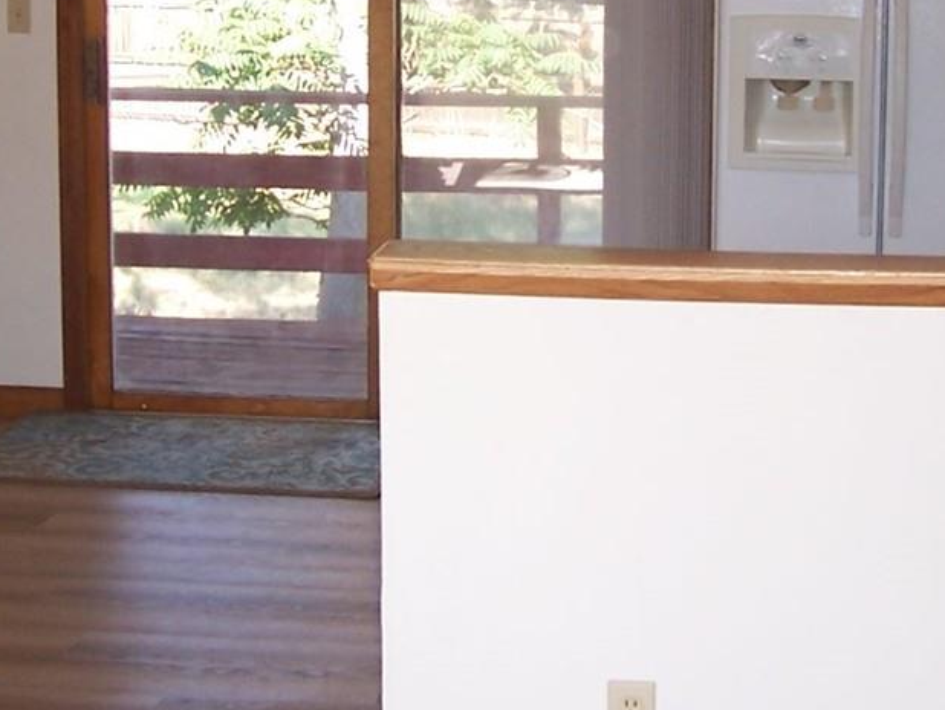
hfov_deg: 22.2
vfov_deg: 16.6
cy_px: 86
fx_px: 2403
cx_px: 572
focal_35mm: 88
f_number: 2.7
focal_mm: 5.6
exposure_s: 1/125
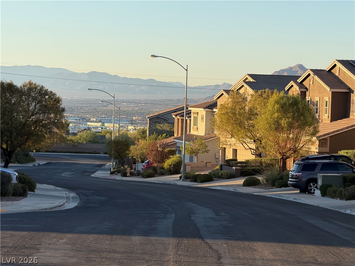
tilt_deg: -2.3
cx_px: 178
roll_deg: -1.0
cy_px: 133
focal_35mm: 100
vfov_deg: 14.8
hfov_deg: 19.6
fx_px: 1026
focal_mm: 16.89
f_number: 2.8
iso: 50
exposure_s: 1/386
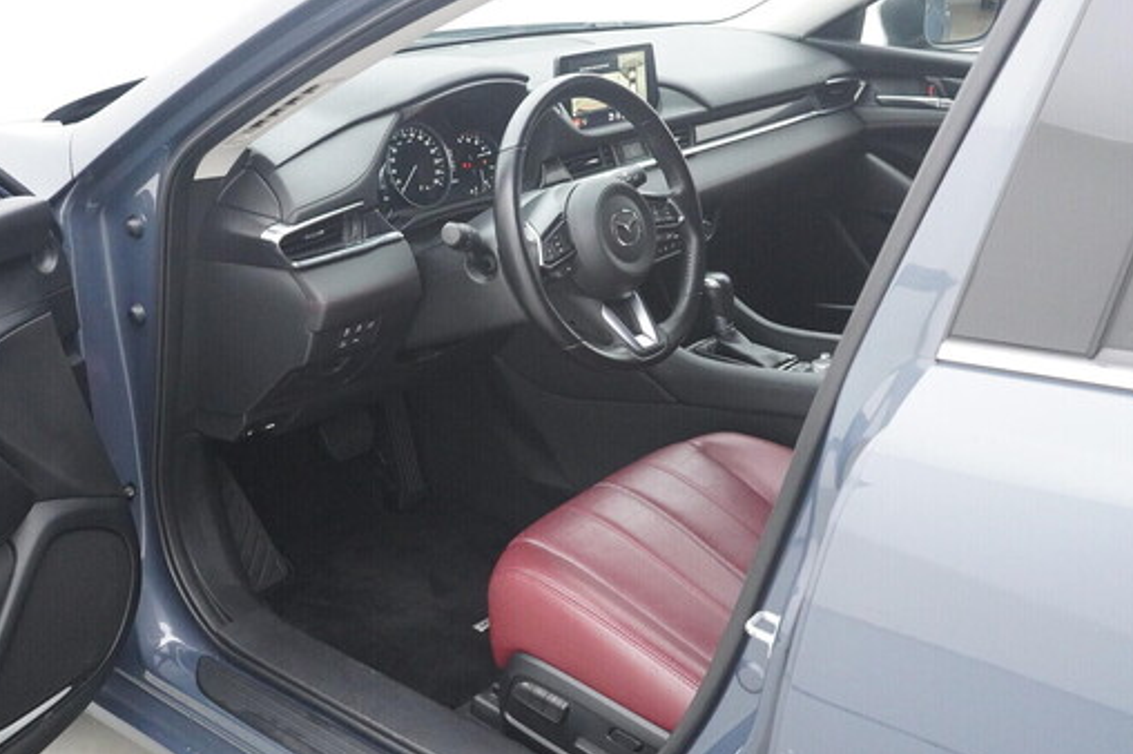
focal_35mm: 39
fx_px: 1227
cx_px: 566
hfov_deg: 49.6
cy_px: 388
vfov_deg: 34.2
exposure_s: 1/320
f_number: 5.6
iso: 6400
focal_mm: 24
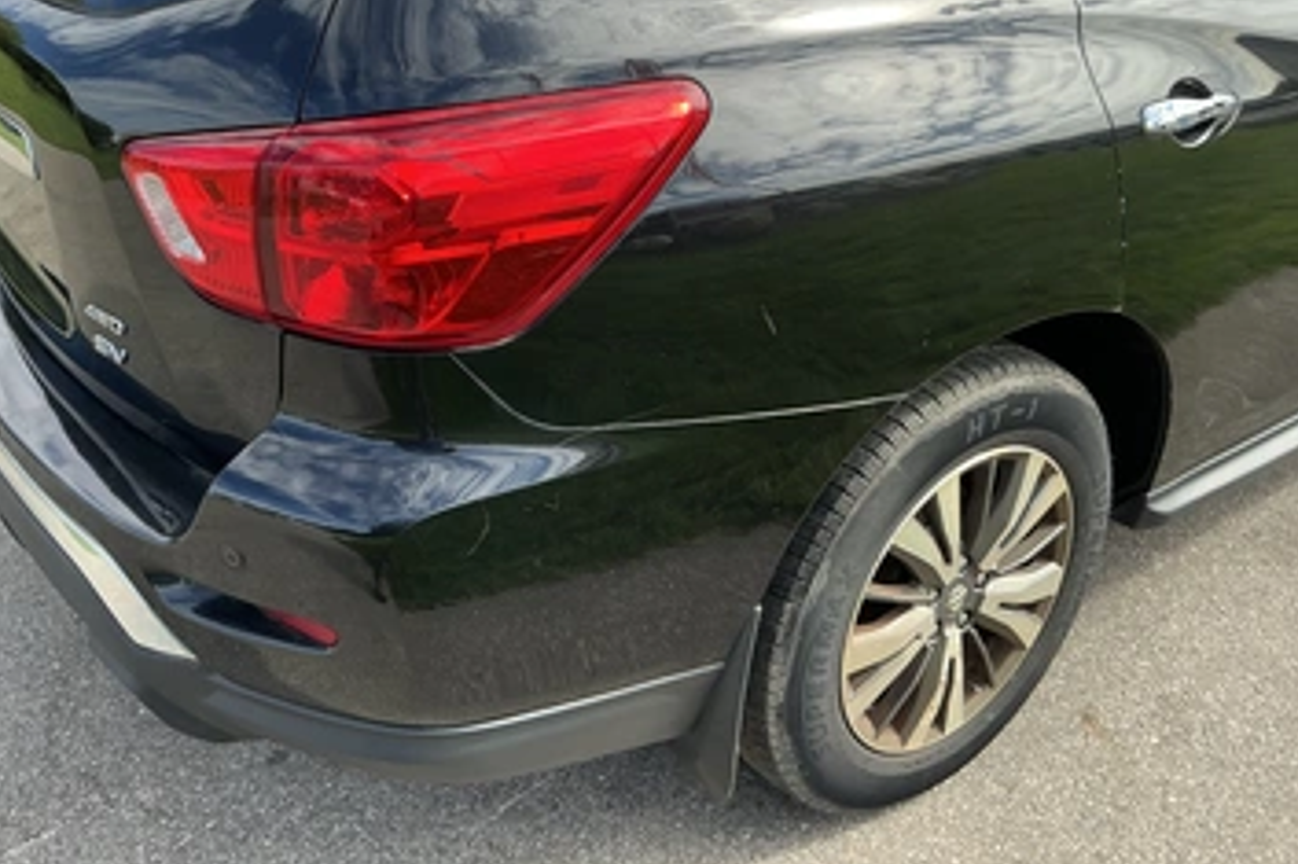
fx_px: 1189
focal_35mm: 33
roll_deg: +0.8
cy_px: 331
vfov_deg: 39.7
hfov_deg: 57.1
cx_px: 577
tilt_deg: -19.3
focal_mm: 3
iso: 25
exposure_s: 1/389
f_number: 1.8
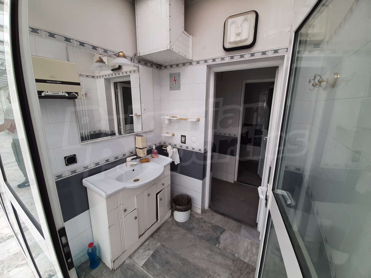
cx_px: 186
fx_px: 139
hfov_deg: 106.2
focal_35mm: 13
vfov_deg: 89.9
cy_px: 139
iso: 50
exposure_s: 1/100
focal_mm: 1.42
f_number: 2.2
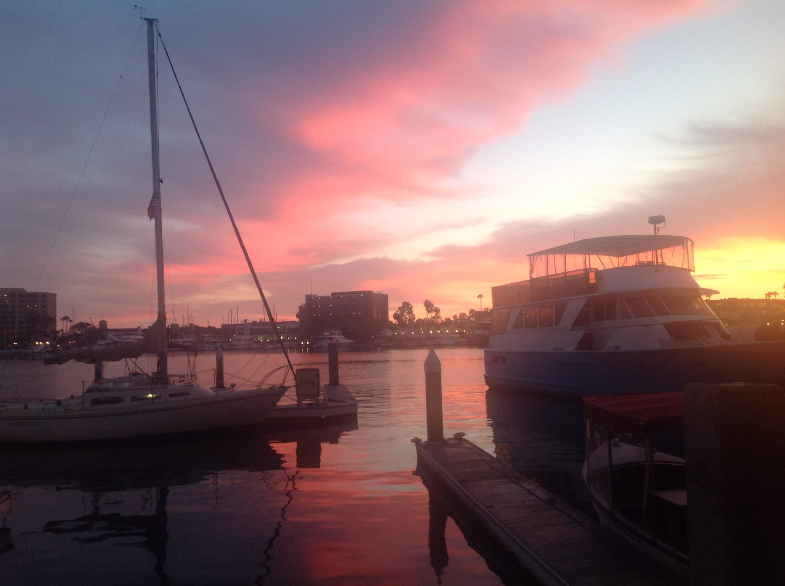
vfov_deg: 40.6
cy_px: 293
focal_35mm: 35
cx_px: 392
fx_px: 793
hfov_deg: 52.7
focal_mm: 4.28
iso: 80
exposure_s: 1/15
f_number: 2.4
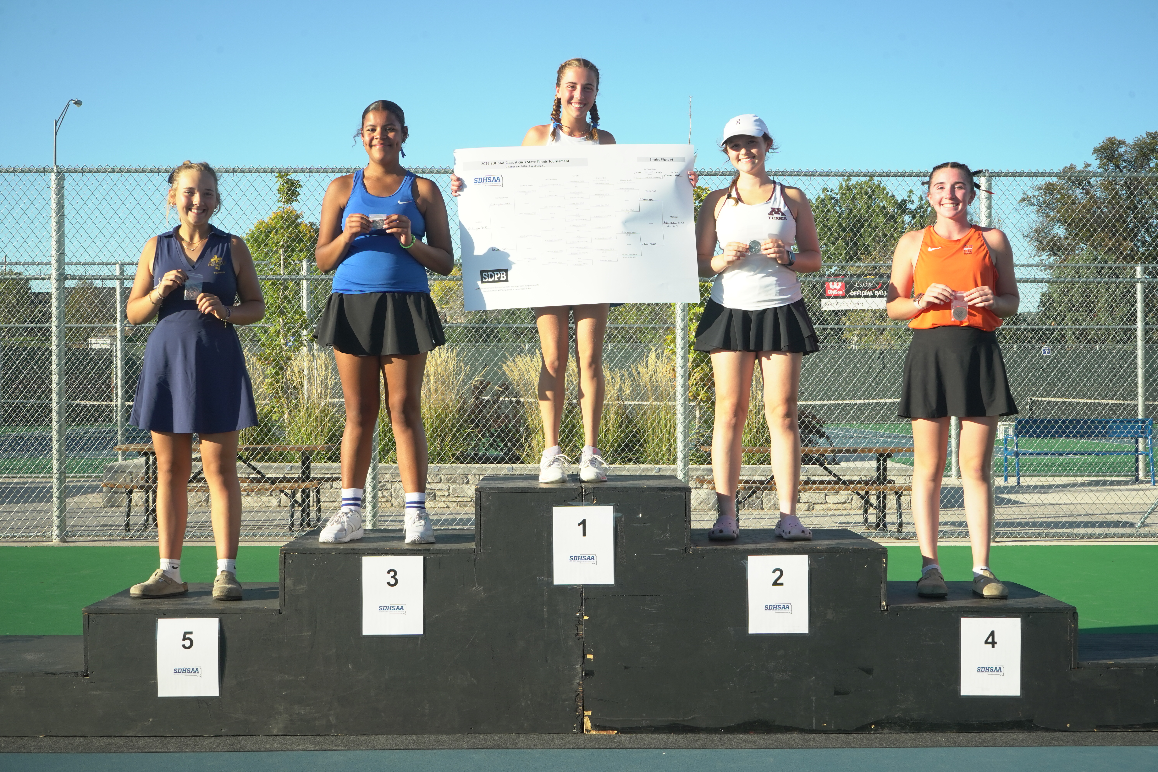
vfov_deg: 29.9
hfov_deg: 43.6
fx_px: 1447
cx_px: 579
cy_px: 386
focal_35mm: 45
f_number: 13
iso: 400
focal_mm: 45
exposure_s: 1/60
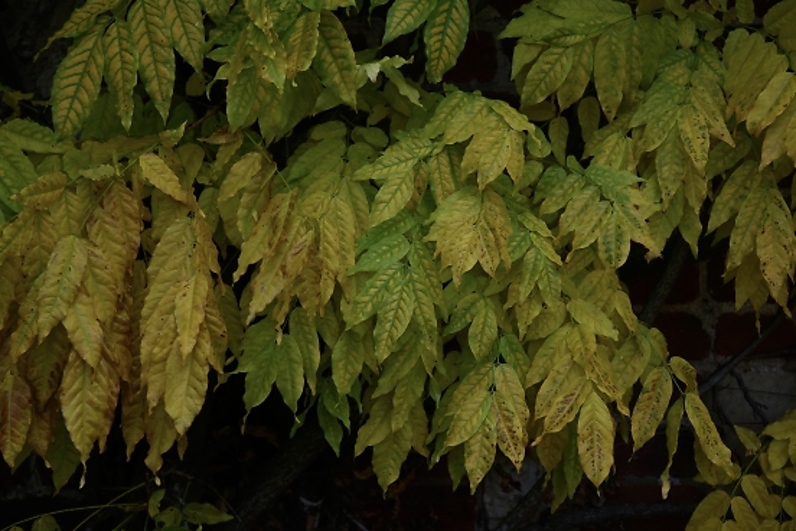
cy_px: 248
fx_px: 2211
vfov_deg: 13.7
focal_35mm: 100
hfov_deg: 20.4
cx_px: 401
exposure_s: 1/1000
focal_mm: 60
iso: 1600
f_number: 7.1
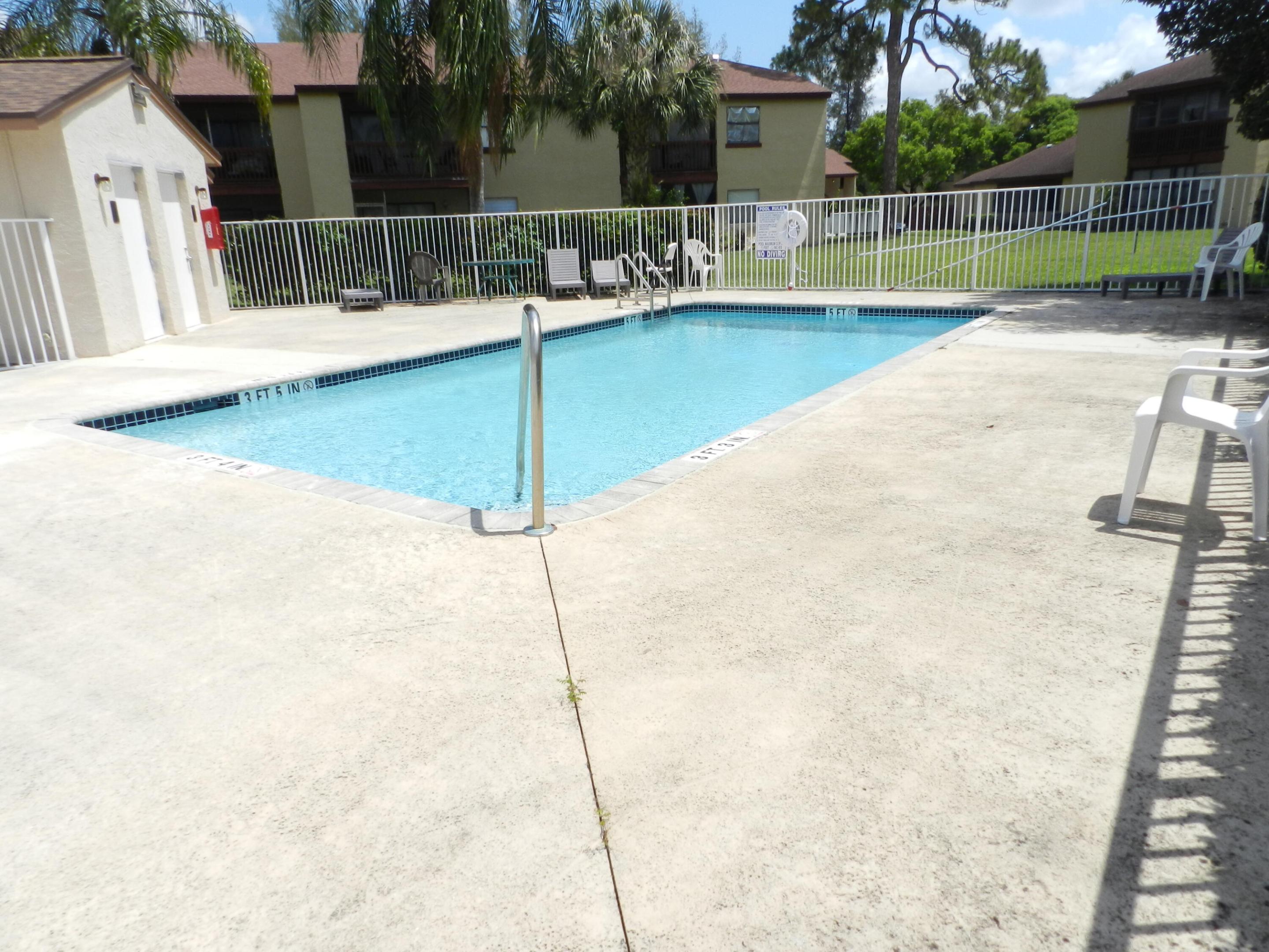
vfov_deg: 58.9
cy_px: 476
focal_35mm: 23
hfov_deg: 73.9
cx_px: 634
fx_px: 843
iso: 160
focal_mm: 4
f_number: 4.5
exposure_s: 1/800
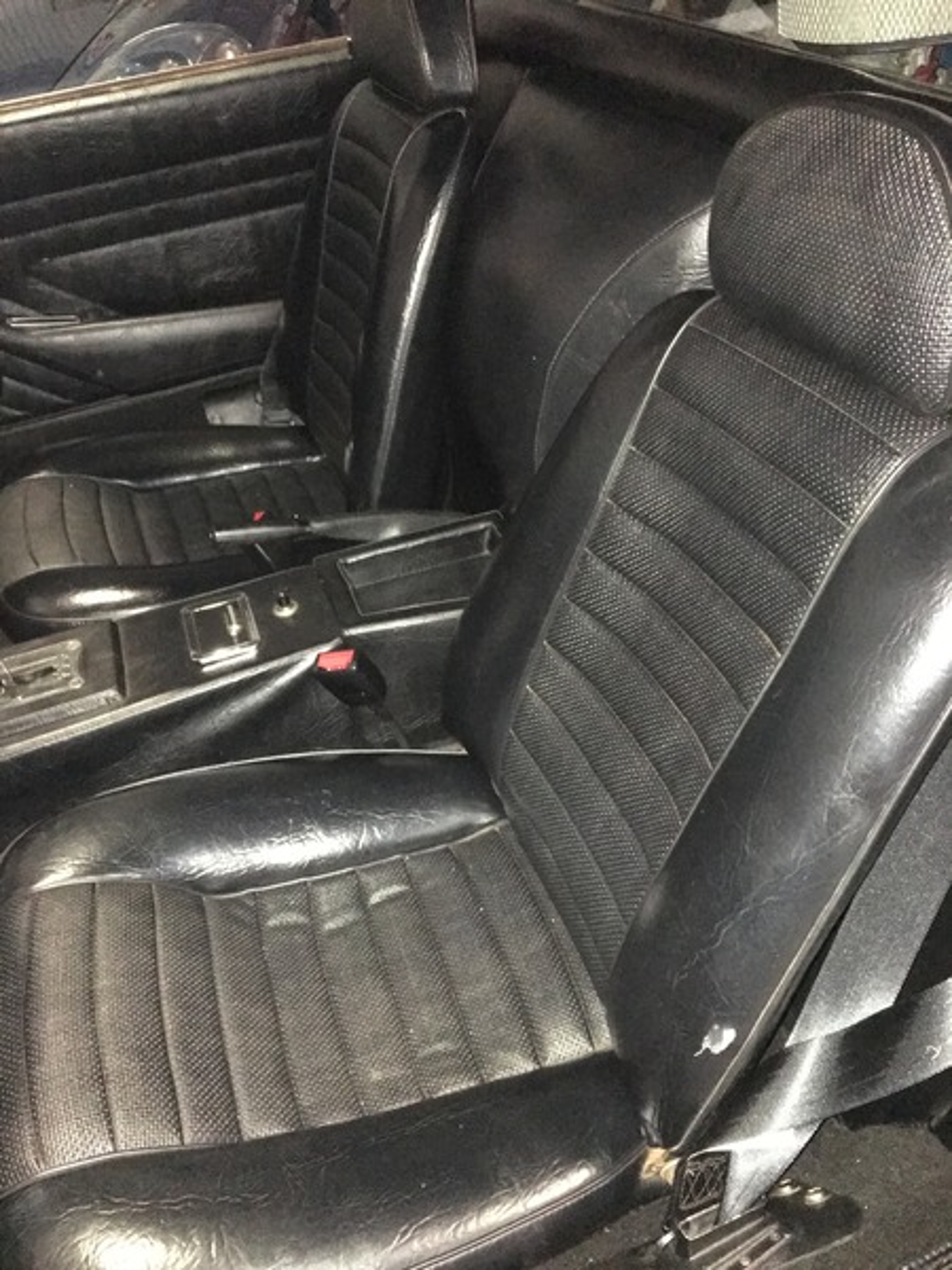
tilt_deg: -36.1
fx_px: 1063
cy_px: 635
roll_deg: +8.6
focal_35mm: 29
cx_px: 476
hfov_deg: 48.2
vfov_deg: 61.7
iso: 1250
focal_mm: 4.15
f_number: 2.2
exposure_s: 1/17
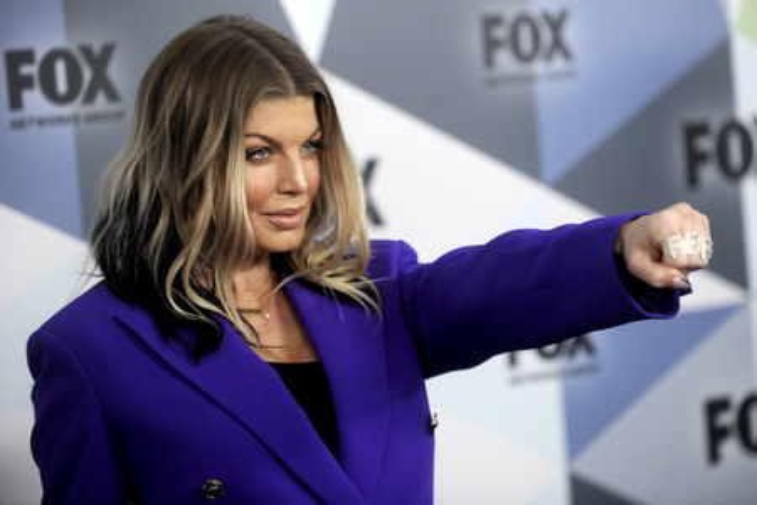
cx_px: 378
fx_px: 3259
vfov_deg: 8.9
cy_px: 252
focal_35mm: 155
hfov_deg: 13.2
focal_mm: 155
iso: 1600
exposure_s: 1/250
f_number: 4
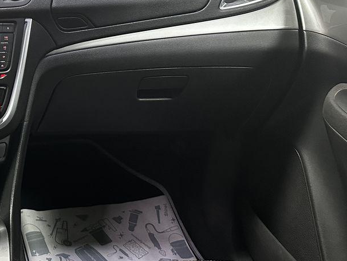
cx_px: -47
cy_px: 66
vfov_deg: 25.4
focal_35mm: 57
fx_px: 572
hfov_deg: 29.9
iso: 400
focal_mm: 6.86
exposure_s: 1/50
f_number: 1.78
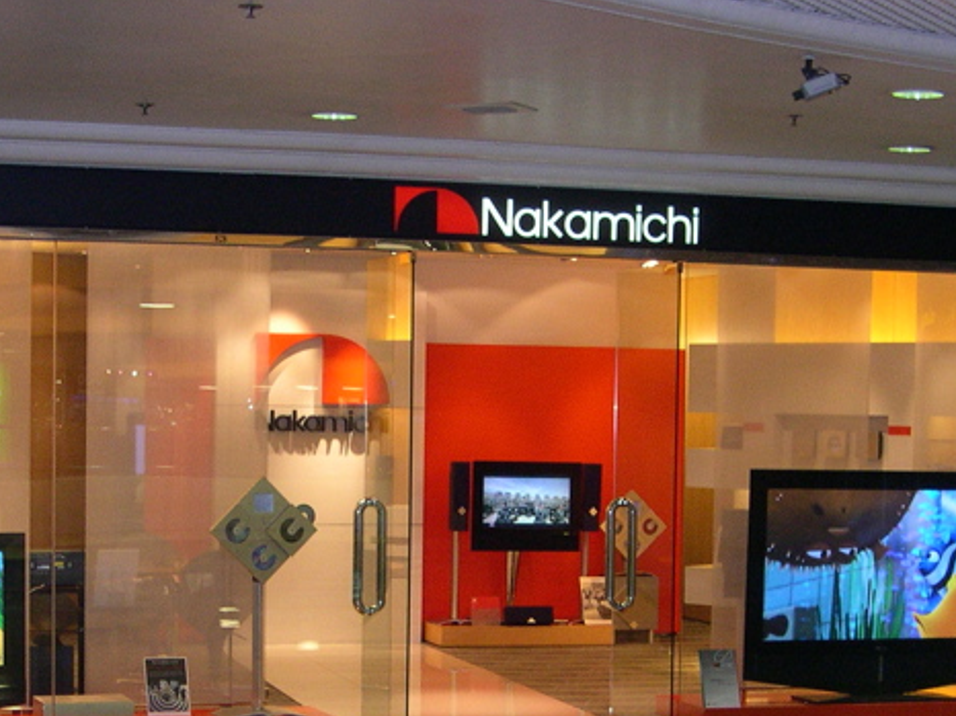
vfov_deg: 17.0
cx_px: 422
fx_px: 2374
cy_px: 547
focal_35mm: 86
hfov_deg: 22.8
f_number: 3.1
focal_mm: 10.1
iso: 297
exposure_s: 1/60
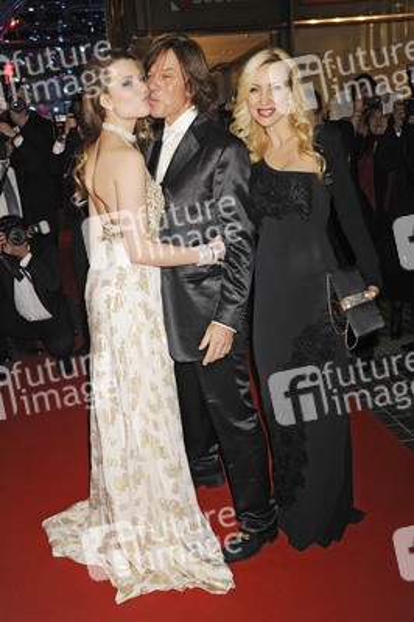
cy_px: 311
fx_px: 778
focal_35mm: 45
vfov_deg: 43.6
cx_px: 207
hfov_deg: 29.8
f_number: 5.6
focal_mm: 45
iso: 1250
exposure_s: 1/40
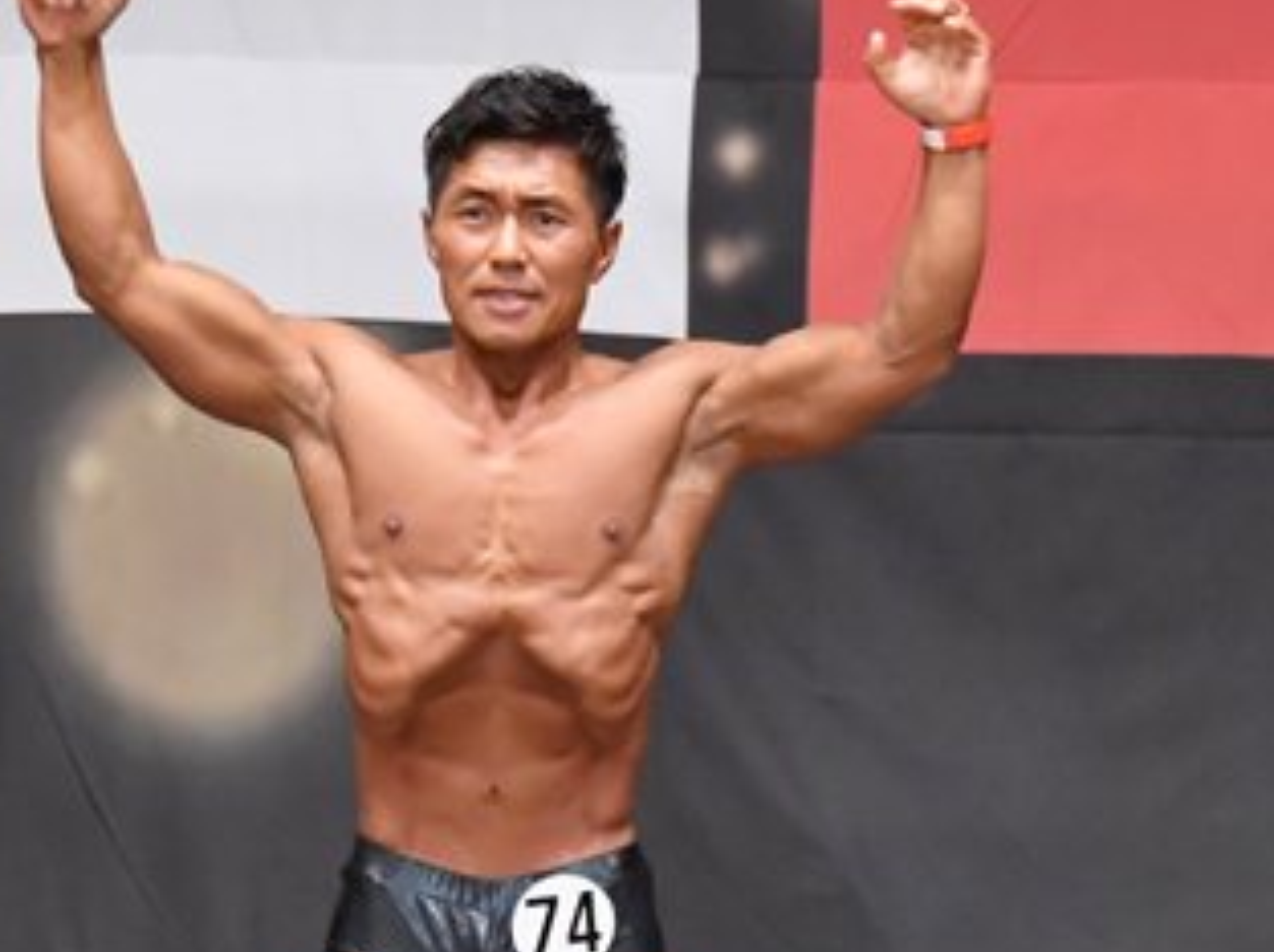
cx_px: 401
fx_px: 19006
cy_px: 883
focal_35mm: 517
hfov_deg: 3.8
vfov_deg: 2.9
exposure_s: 1/400
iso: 8000
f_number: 5.6
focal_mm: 145
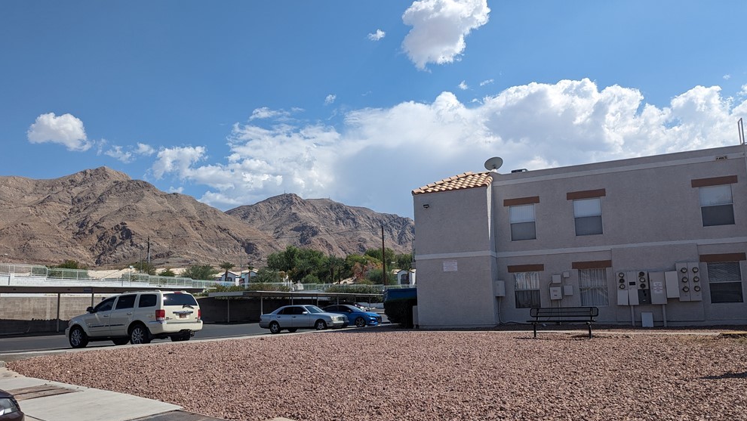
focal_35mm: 27
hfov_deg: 69.9
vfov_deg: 42.8
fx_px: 535
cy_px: 242
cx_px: 372
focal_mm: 6.81
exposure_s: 1/3650
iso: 44
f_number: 1.85
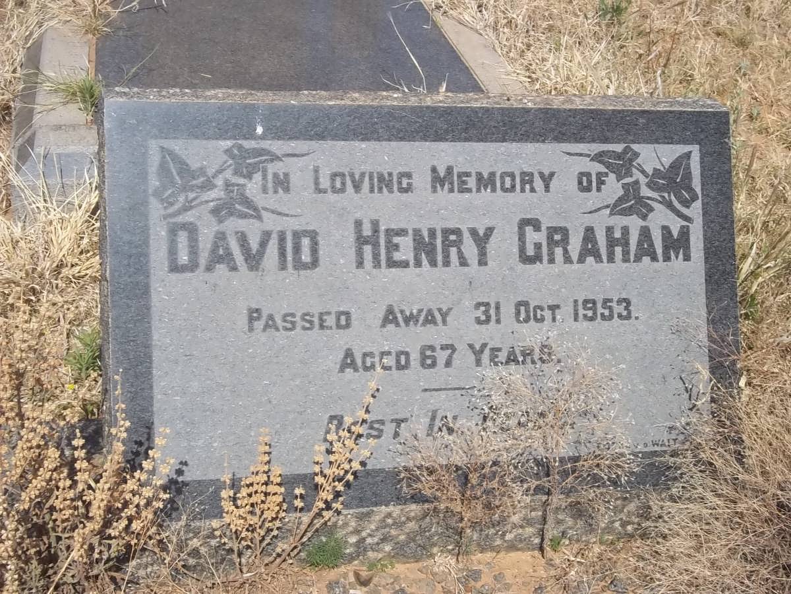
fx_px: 1143
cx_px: 396
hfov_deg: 38.2
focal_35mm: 50
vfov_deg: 29.1
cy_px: 297
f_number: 7
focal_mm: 8.8
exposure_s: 1/320
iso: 80
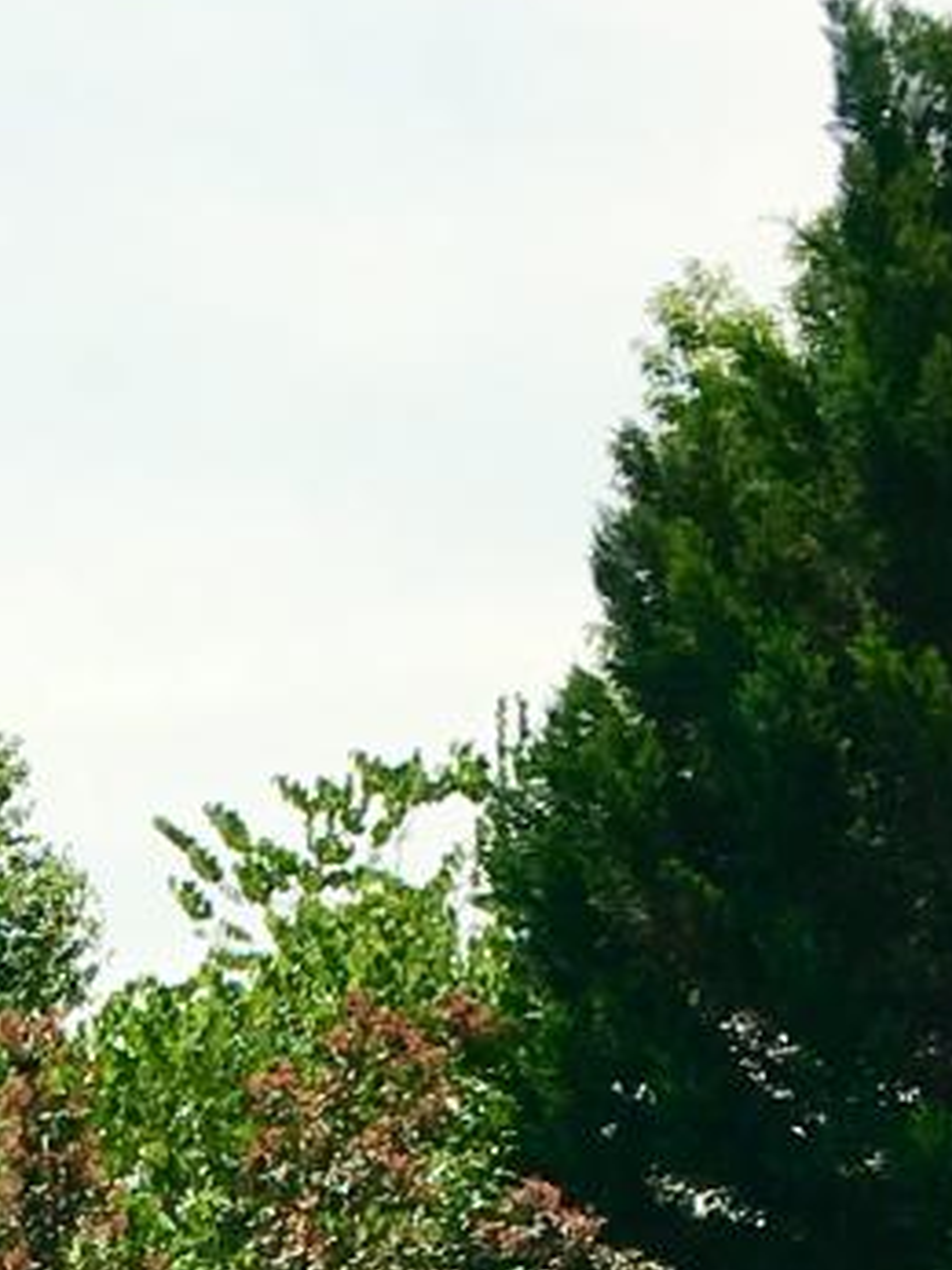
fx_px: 6127
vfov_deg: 10.7
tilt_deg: +3.5
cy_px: 2675
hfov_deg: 8.5
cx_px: -831
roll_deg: -0.7
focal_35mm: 167
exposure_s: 1/1748
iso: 25
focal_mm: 4.15
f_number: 2.2
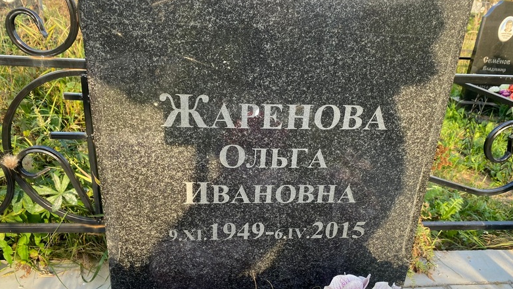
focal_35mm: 29
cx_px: 256
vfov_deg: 40.1
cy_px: 169
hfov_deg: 66.0
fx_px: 395
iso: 32
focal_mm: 4.25
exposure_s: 1/273
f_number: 1.8
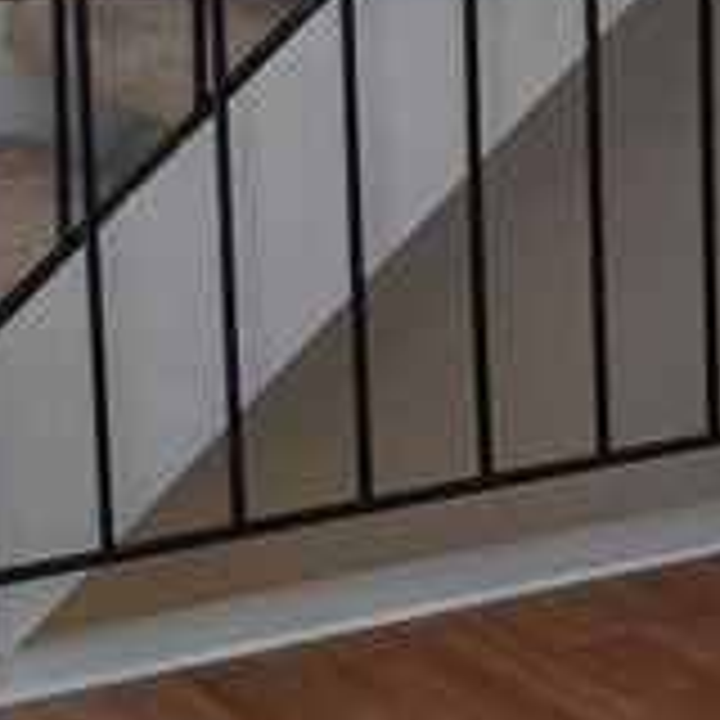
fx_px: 3671
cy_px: -166
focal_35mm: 156
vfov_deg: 11.0
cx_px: 2025
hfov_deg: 9.3
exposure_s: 1/60
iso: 400
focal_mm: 18
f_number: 4
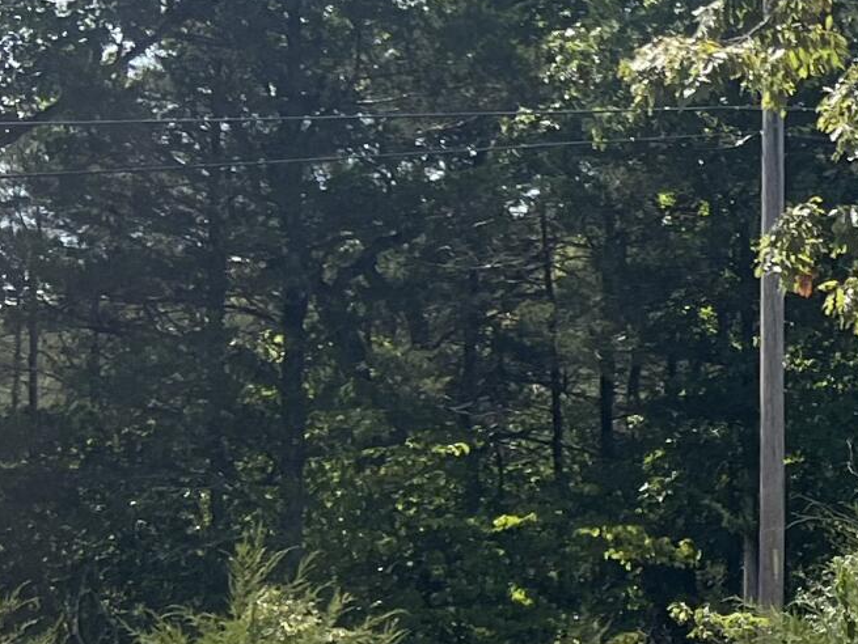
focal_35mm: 119
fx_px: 2951
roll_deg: +2.3
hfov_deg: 14.7
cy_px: 411
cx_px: 1499
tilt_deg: +7.9
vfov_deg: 12.5
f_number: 1.5
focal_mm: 5.7
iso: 50
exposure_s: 1/2404
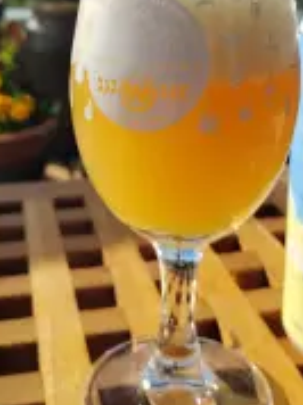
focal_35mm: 54
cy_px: 52
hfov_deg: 27.0
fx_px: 632
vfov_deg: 33.9
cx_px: 134
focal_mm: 5.25
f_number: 1.75
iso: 101
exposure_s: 1/1122
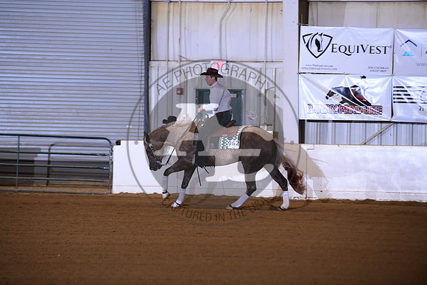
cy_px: 142
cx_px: 214
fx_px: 2373
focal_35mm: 200
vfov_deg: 6.9
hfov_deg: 10.3
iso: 2500
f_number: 4
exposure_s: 1/200
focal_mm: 200
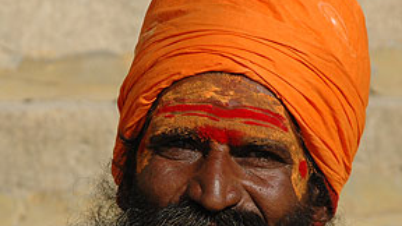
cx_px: 176
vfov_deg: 2.4
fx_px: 5340
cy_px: 174
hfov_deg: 4.3
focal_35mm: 501
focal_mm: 200
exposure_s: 1/1250
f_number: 9
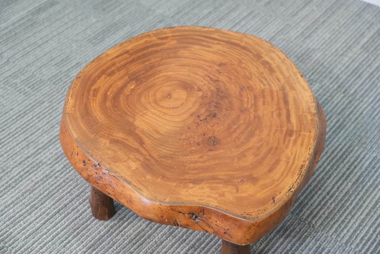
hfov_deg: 31.9
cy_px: 127
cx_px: 190
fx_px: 665
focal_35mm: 63
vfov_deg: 21.6
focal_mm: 63
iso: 1600
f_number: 4
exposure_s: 1/80
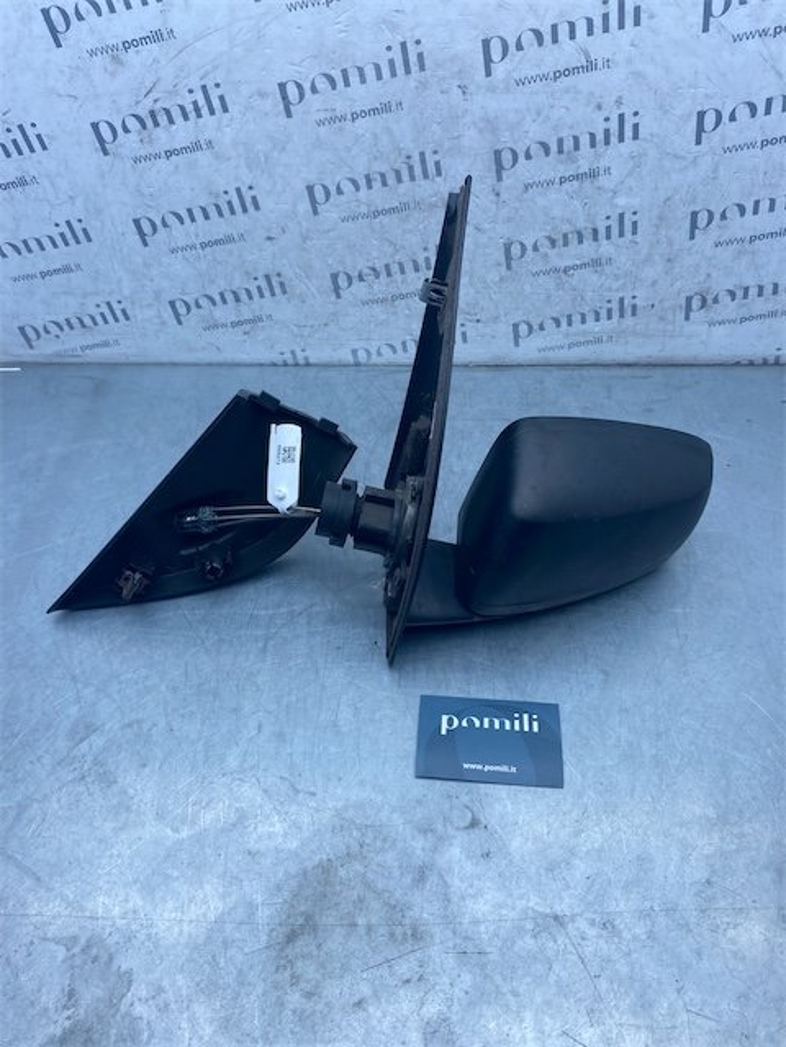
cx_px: 393
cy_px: 524
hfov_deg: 53.1
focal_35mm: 26
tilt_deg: -46.4
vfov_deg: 67.3
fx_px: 787
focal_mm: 4.25
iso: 32
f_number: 1.8
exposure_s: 1/858
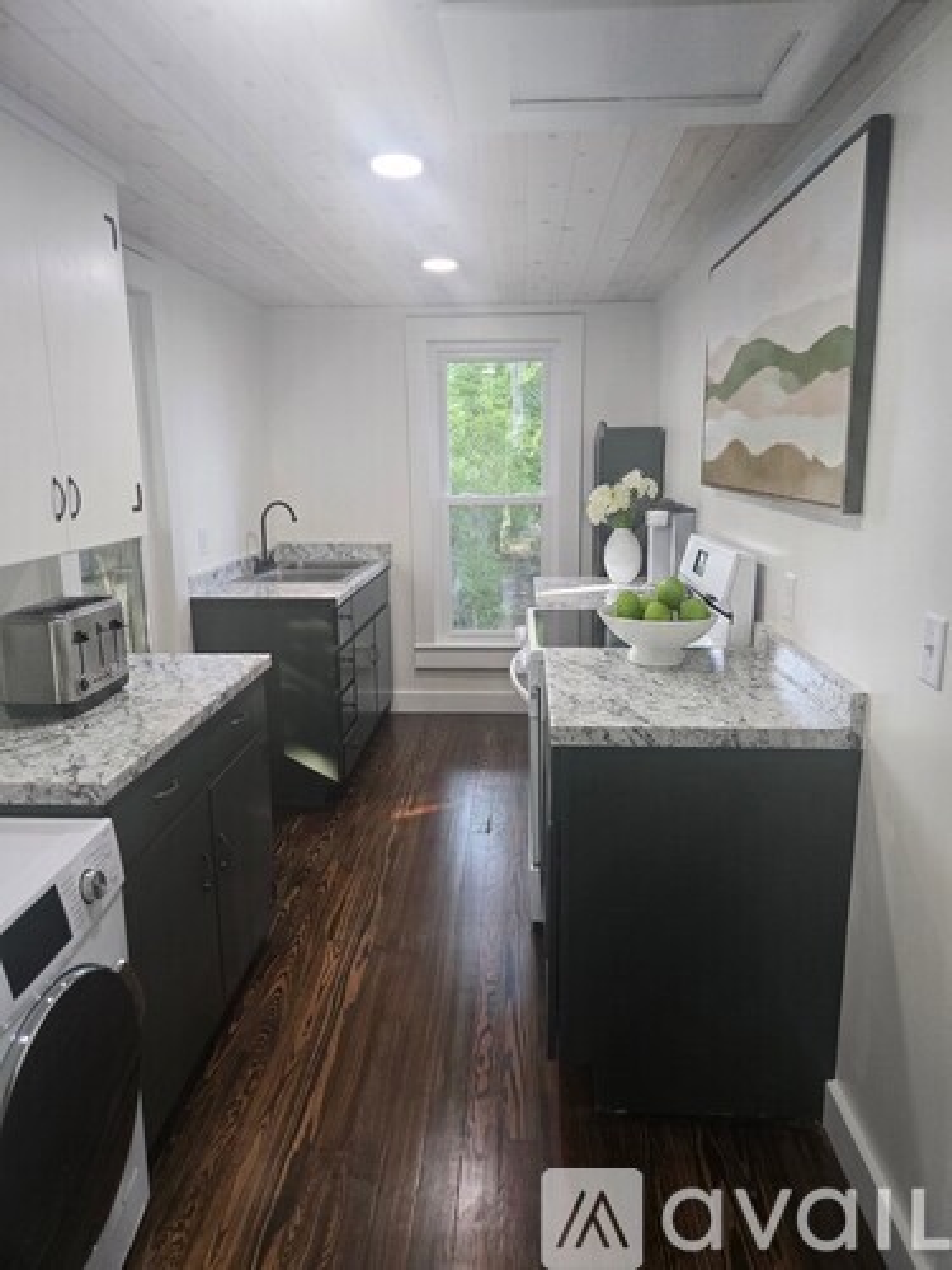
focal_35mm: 23
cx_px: 476
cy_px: 635
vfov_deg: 73.9
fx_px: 843
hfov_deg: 58.9
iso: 200
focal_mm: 5.4
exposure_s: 1/120
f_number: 1.8
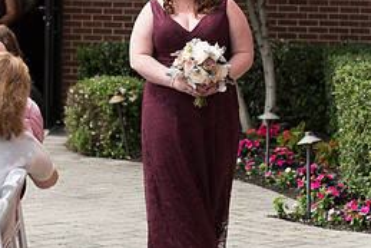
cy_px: 108
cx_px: 195
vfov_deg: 8.8
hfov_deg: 13.1
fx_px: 1619
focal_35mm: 157
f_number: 2.8
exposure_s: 1/500
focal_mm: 70
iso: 64
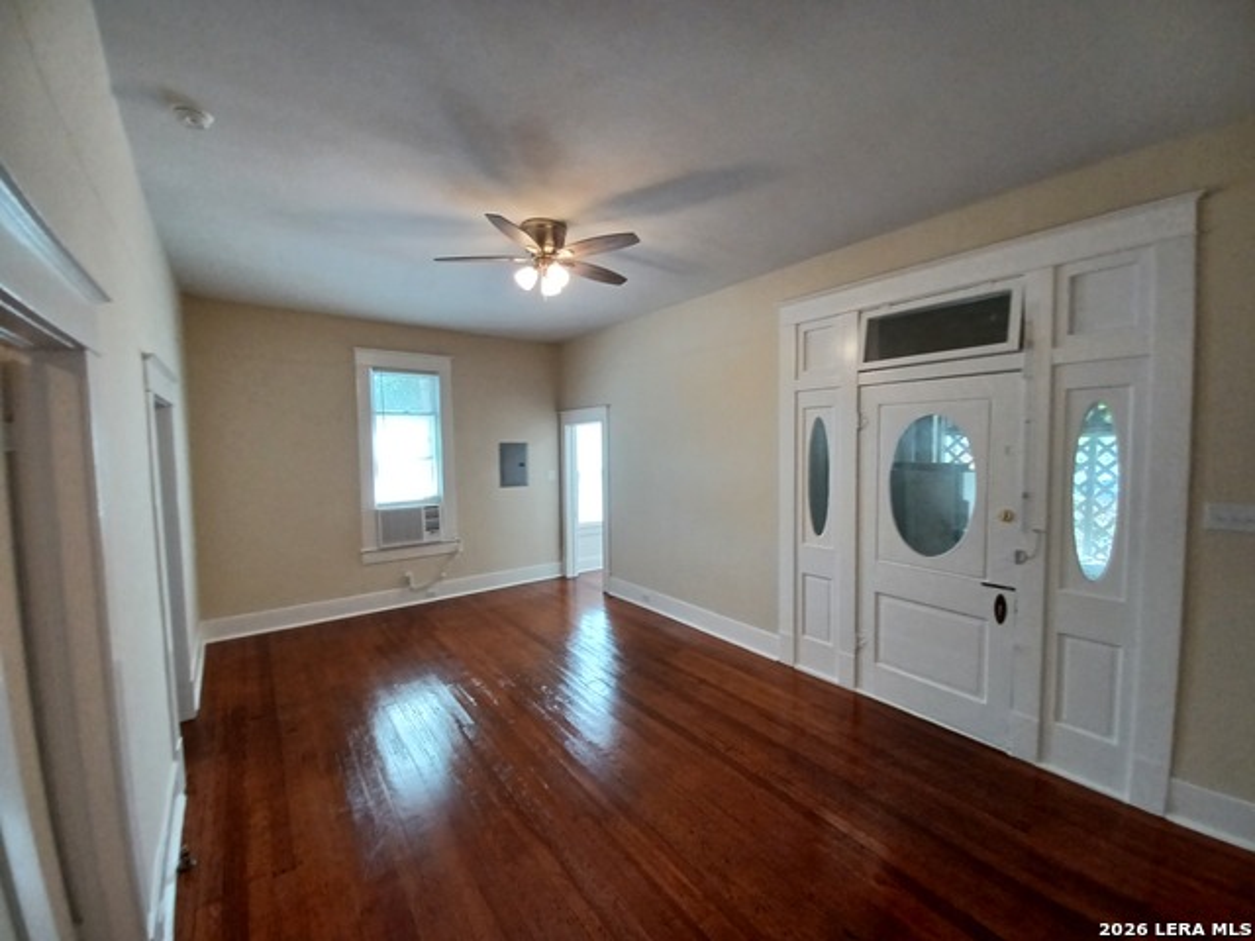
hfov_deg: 106.2
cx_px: 628
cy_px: 470
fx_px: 471
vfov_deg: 89.9
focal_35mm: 13
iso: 160
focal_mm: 1.42
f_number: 2.2
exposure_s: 1/40
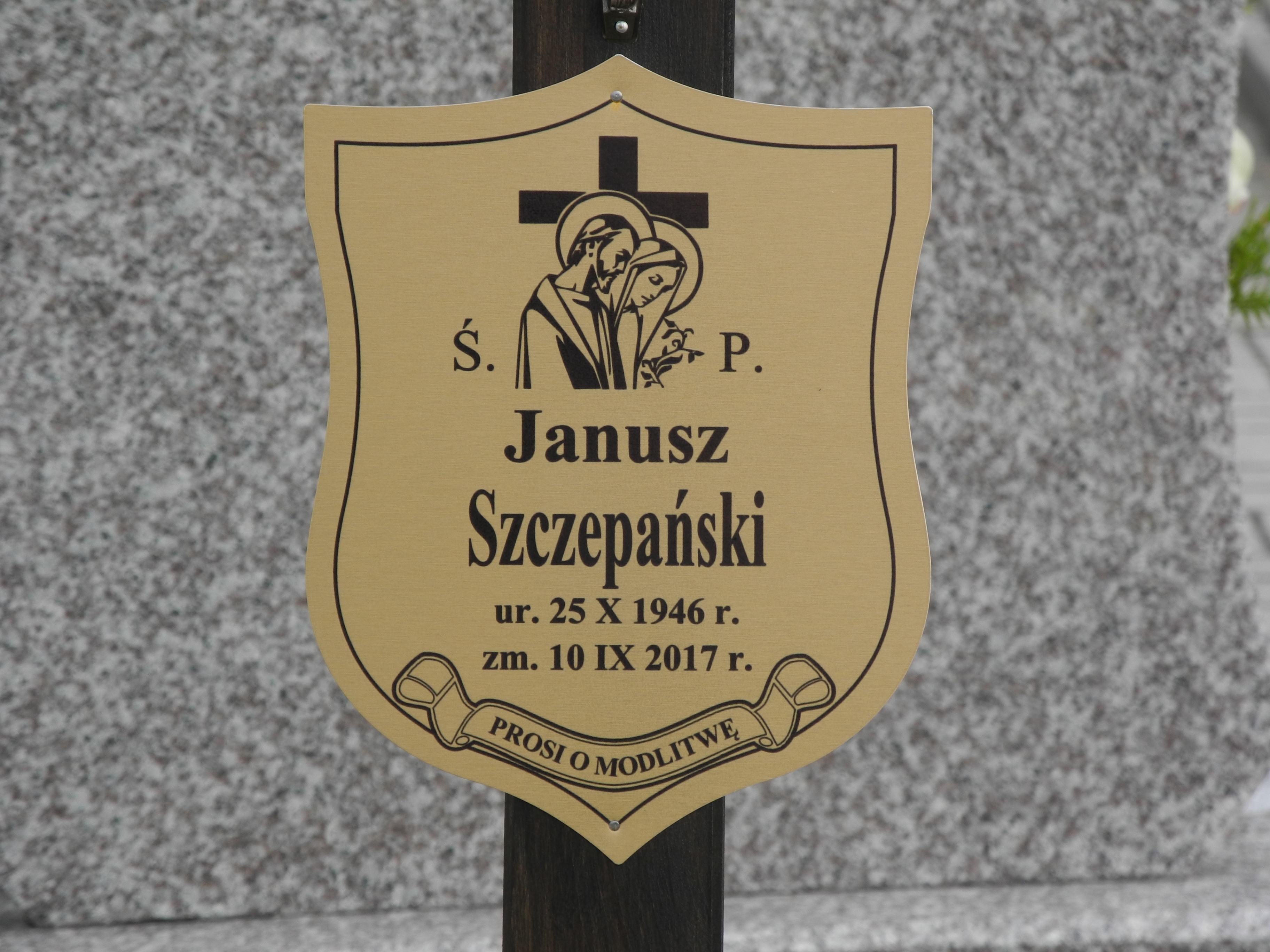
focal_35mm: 200
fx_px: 7338
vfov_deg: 7.4
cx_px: 635
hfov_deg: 9.9
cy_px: 476
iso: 100
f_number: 5.6
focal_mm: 42.6
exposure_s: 1/250
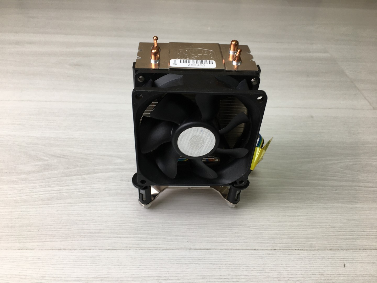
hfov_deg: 61.7
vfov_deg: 48.2
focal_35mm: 29
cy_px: 142
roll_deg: -2.9
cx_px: 188
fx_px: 316
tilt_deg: -39.5
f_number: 2.2
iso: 25
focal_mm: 4.15
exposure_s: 1/50
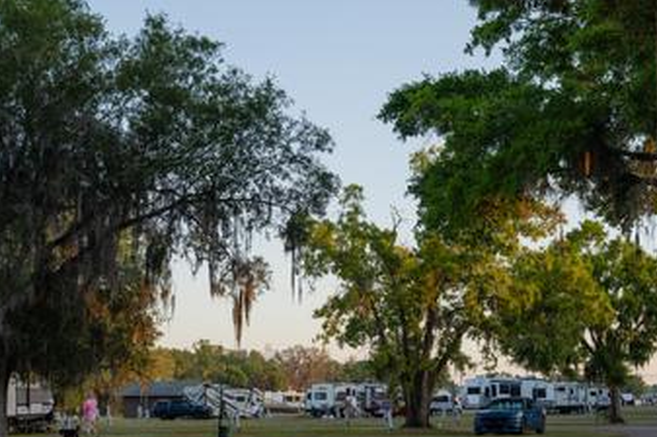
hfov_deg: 31.0
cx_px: 359
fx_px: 1185
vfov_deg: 20.9
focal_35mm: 65
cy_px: 215
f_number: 8
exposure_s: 1/200
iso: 500
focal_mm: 38
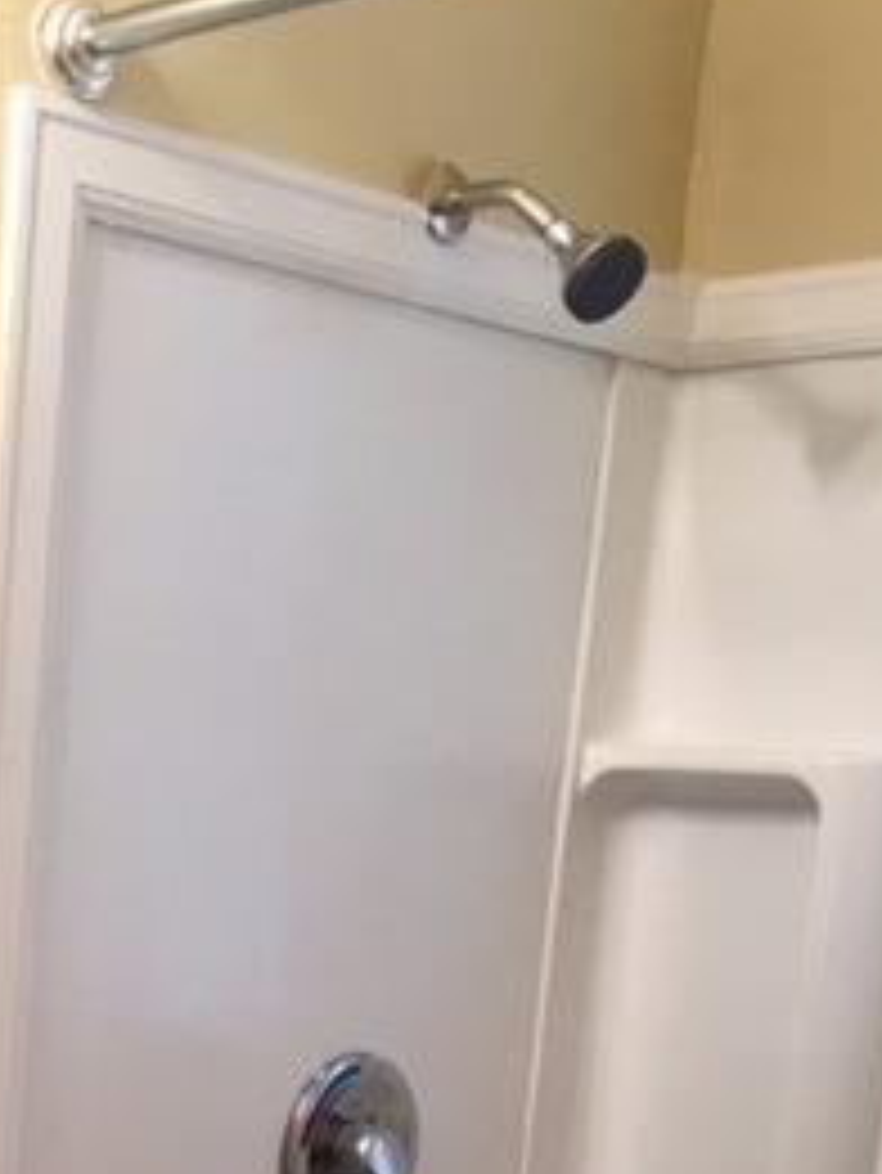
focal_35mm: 71
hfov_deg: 19.6
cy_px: 1376
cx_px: -144
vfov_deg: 24.9
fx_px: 2410
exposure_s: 1/15
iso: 25
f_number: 2.2
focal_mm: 4.15
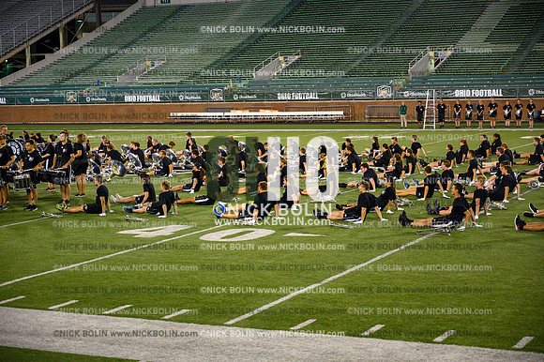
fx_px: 1057
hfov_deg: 28.9
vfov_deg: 19.4
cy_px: 181
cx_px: 272
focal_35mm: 70
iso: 4000
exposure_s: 1/1000
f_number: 4
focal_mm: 70
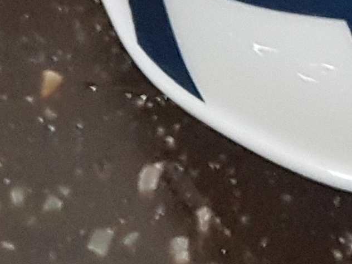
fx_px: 3376
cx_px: 735
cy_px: -432
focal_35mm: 332
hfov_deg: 5.8
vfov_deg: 4.4
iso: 250
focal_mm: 6
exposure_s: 1/30
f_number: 2.4
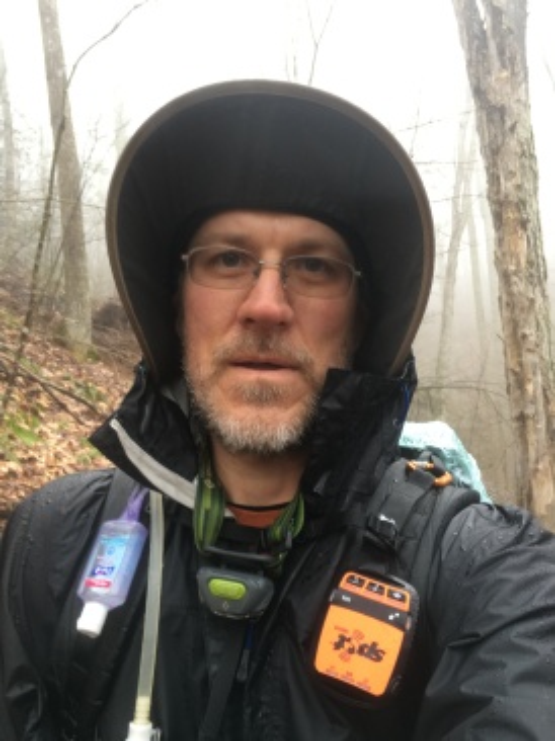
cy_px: 370
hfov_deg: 48.2
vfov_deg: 61.7
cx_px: 278
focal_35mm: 29
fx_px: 621
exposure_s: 1/30
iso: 40
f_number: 2.2
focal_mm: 4.15
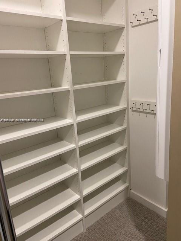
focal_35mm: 26
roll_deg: +2.8
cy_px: 120
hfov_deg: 53.1
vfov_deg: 67.3
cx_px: 90
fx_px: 181
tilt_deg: -13.2
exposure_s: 1/60
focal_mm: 4.25
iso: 100
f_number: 1.8
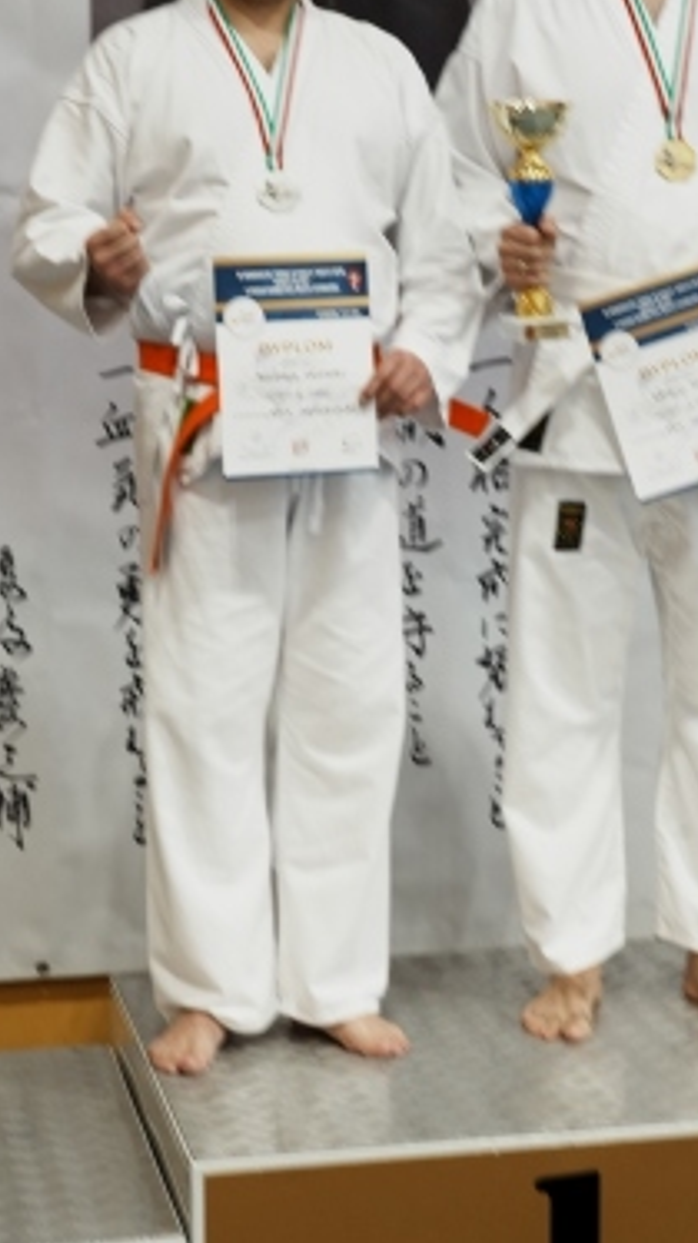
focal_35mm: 74
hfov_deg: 16.3
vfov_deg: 28.6
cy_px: 598
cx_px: 422
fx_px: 2438
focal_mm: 44
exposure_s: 1/5
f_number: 10
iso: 640
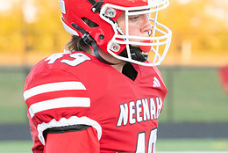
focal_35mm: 669
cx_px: 120
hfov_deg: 3.1
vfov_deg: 2.1
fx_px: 4242
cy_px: 67
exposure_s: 1/500
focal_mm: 300
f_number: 9
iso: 8000
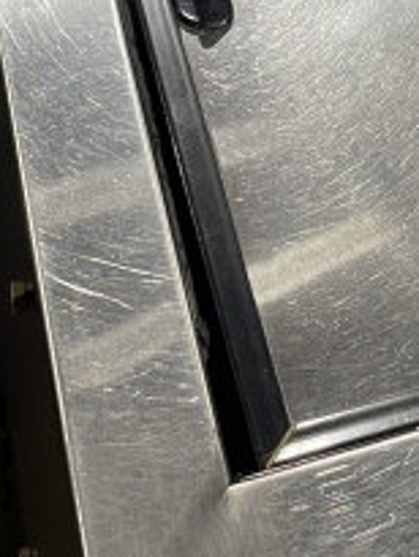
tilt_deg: -36.0
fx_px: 1661
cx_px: 528
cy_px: -341
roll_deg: -13.2
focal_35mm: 103
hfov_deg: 13.9
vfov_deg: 16.8
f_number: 1.6
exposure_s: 1/51
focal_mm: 4.2
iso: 80
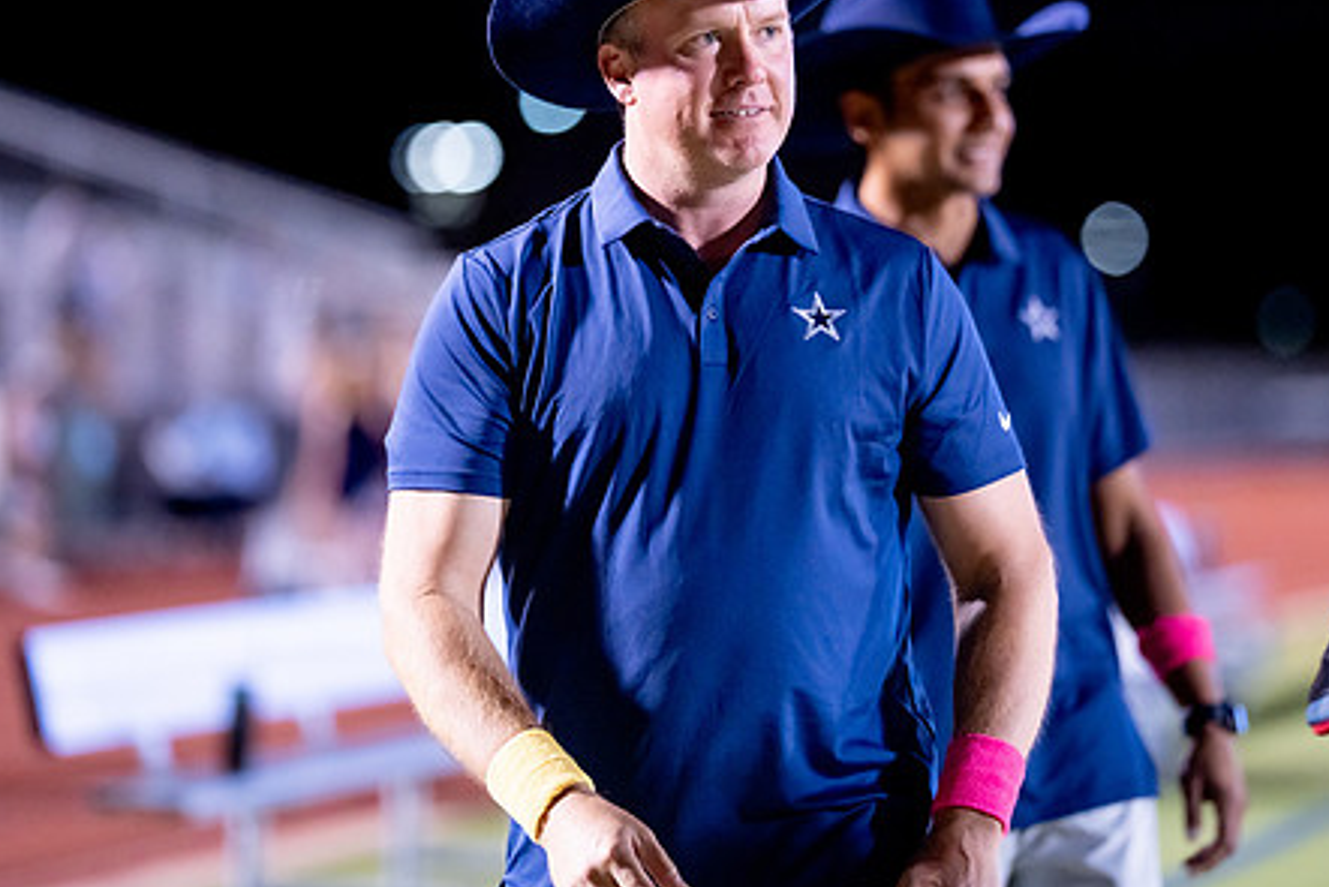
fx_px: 6979
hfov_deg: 10.9
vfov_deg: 7.3
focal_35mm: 189
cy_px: 289
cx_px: 786
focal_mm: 135
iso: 1600
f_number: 1.8
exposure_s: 1/1000
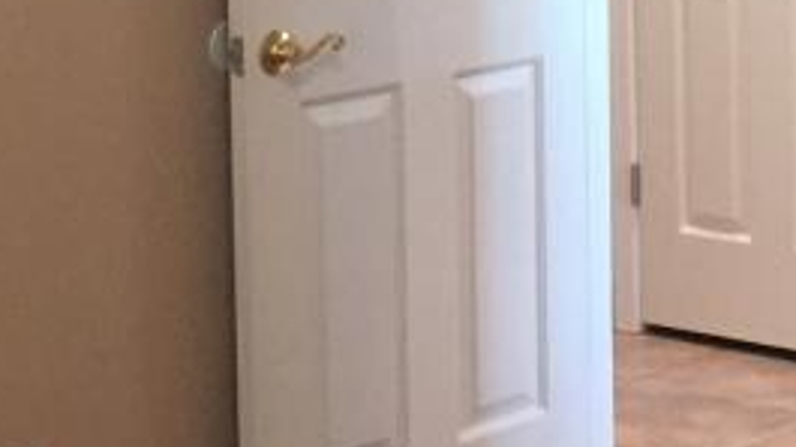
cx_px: 463
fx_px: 2575
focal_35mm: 122
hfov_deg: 17.6
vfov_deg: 9.7
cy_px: -138
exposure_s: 1/30
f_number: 2.2
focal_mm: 4.15
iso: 250
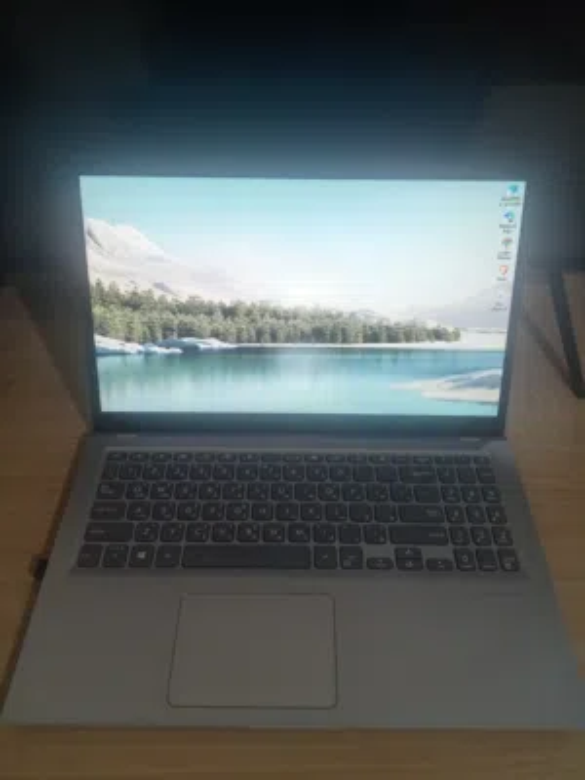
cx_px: 292
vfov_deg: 65.3
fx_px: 608
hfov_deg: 51.4
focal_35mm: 27
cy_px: 390
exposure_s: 1/25
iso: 302
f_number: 1.8
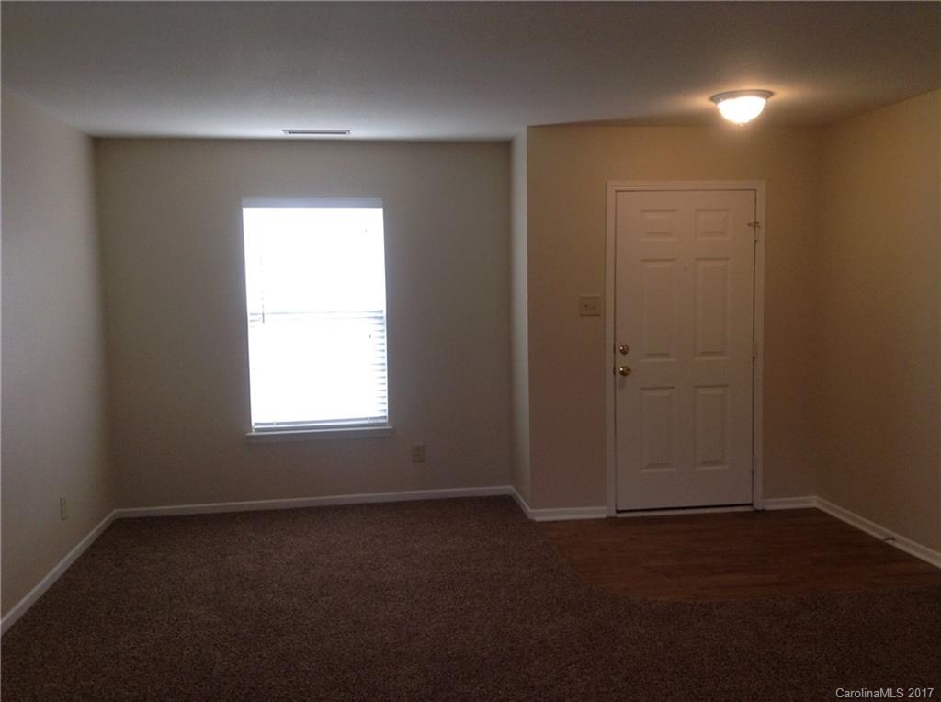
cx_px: 470
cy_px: 351
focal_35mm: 33
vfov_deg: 42.8
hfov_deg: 55.4
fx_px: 895
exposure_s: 1/24
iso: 50
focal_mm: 3.3
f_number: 2.4
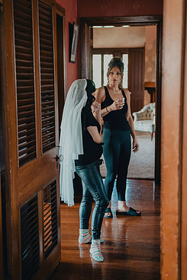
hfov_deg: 24.6
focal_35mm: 55
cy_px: 140
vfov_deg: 36.3
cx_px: 81
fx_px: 429
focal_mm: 45
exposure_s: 1/60
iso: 2000
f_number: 2.8
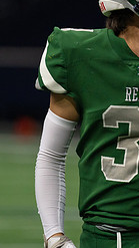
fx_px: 3445
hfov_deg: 2.3
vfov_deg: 4.1
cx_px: 162
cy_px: 65
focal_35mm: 526
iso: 1600
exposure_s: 1/1000
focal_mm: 200
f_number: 2.8
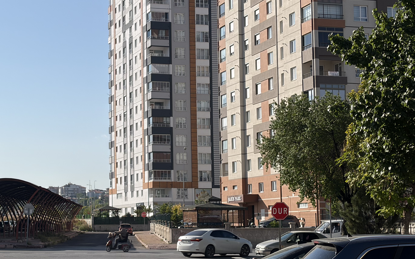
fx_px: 916
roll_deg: +1.5
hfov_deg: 25.3
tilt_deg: +7.0
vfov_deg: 16.1
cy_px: 134
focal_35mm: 81
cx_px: 126
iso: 40
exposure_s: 1/5348
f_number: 1.6
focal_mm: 5.96
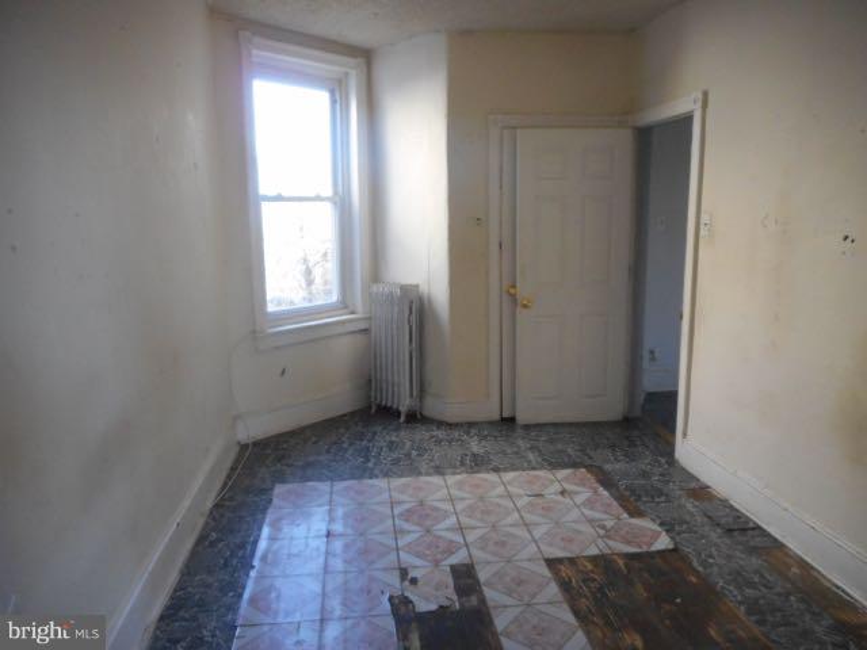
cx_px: 434
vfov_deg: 54.9
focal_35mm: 25
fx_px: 626
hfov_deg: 69.4
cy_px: 325
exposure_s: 1/30
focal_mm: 4.5
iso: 400
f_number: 3.7
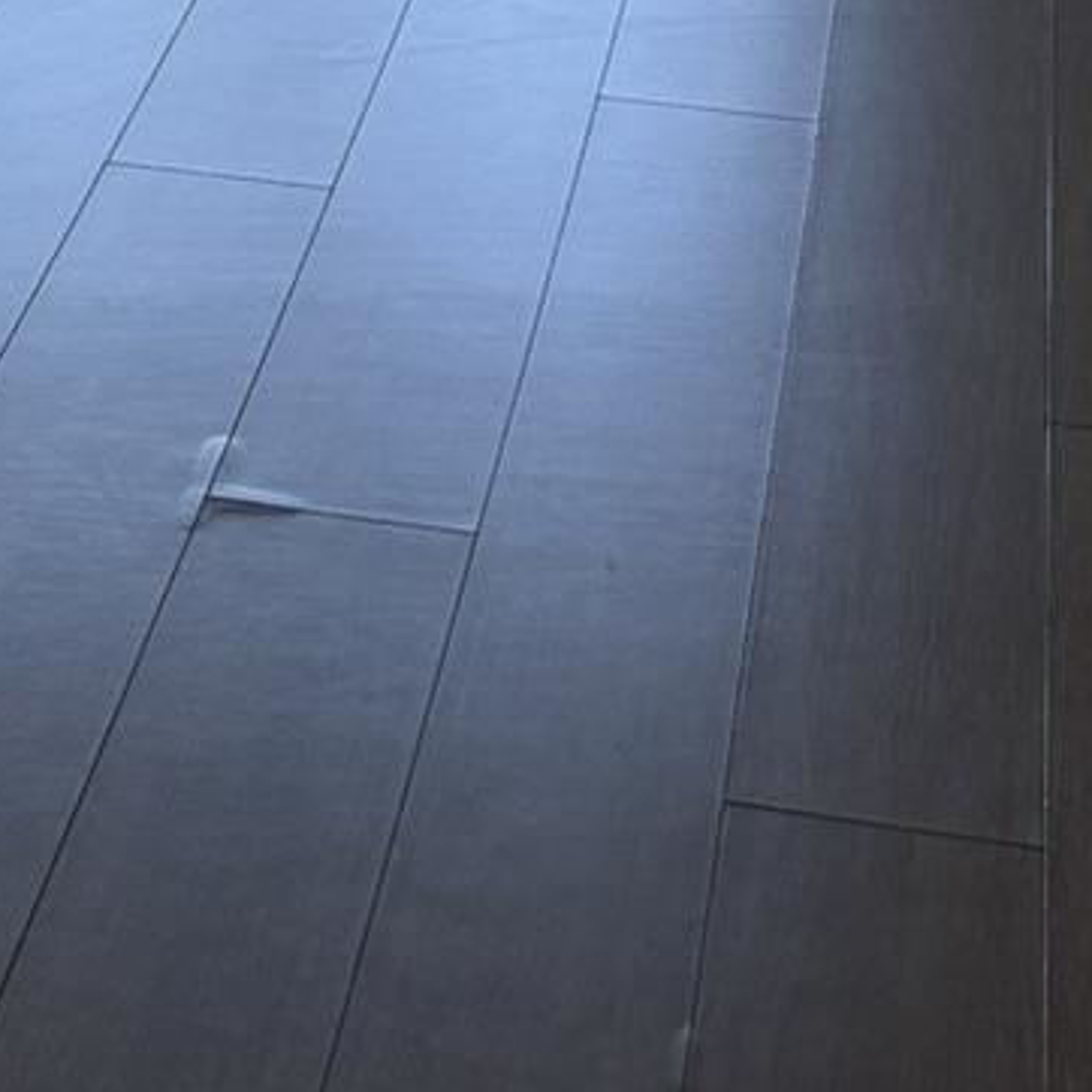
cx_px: 30
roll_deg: -0.7
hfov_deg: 14.3
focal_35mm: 120
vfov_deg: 11.3
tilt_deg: +3.2
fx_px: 4283
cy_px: -1747
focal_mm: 6.76
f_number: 1.78
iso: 100
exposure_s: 1/267
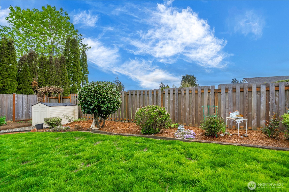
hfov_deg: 100.4
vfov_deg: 77.3
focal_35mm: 15
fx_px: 120
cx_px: 144
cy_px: 96
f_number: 7.1
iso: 125
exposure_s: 1/30
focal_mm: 15
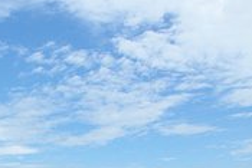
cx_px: 9
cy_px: 212
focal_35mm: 79
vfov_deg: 16.5
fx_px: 553
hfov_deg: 24.6
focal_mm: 18
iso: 400
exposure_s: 1/750
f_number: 8
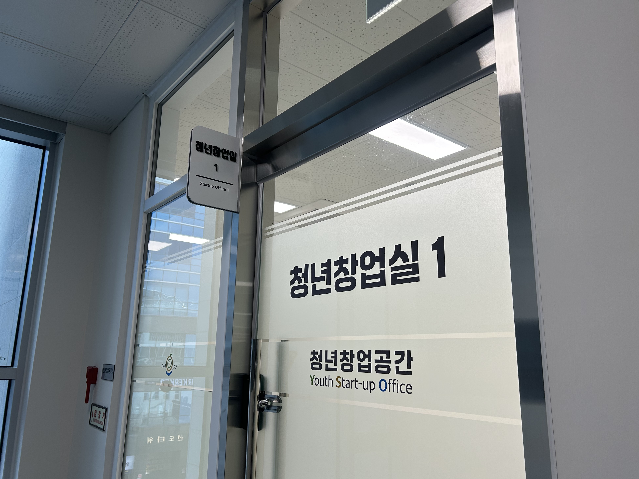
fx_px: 498
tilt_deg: +12.7
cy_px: 242
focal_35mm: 27
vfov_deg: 51.4
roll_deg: -1.1
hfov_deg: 65.3
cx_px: 323
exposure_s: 1/323
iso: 50
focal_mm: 5.7
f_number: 1.5
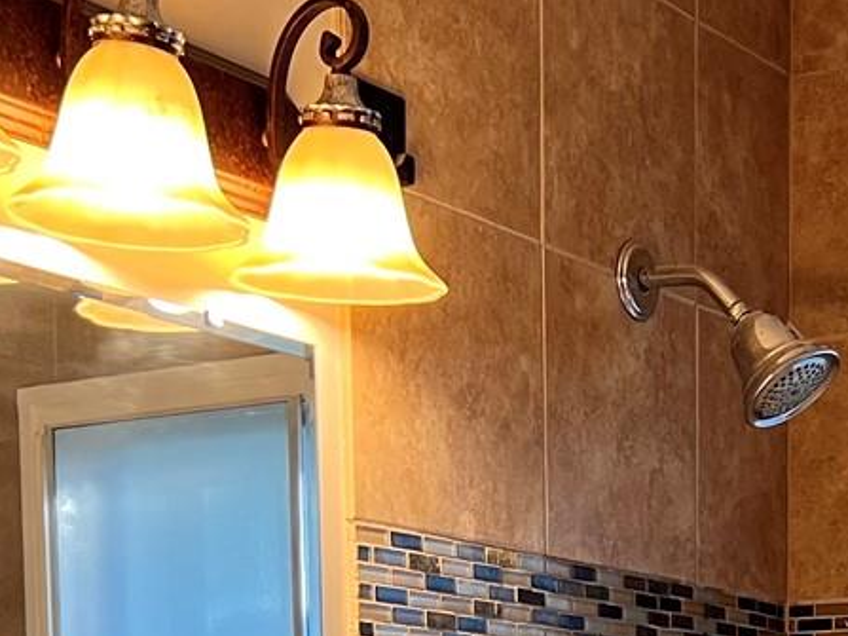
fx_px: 2278
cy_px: 951
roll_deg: +0.1
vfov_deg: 14.8
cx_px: 710
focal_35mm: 93
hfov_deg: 20.8
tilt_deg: -4.4
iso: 80
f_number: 1.5
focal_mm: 5.7
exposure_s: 1/60
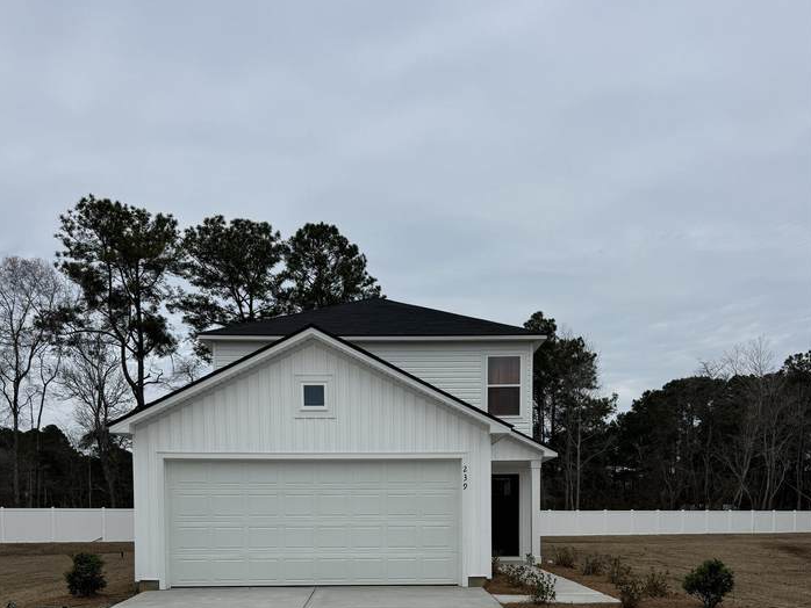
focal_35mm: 33
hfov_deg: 55.3
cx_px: 397
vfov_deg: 40.1
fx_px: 773
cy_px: 536
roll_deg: +0.5
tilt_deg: -1.7
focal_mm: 6.76
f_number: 1.78
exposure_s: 1/7092
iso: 80
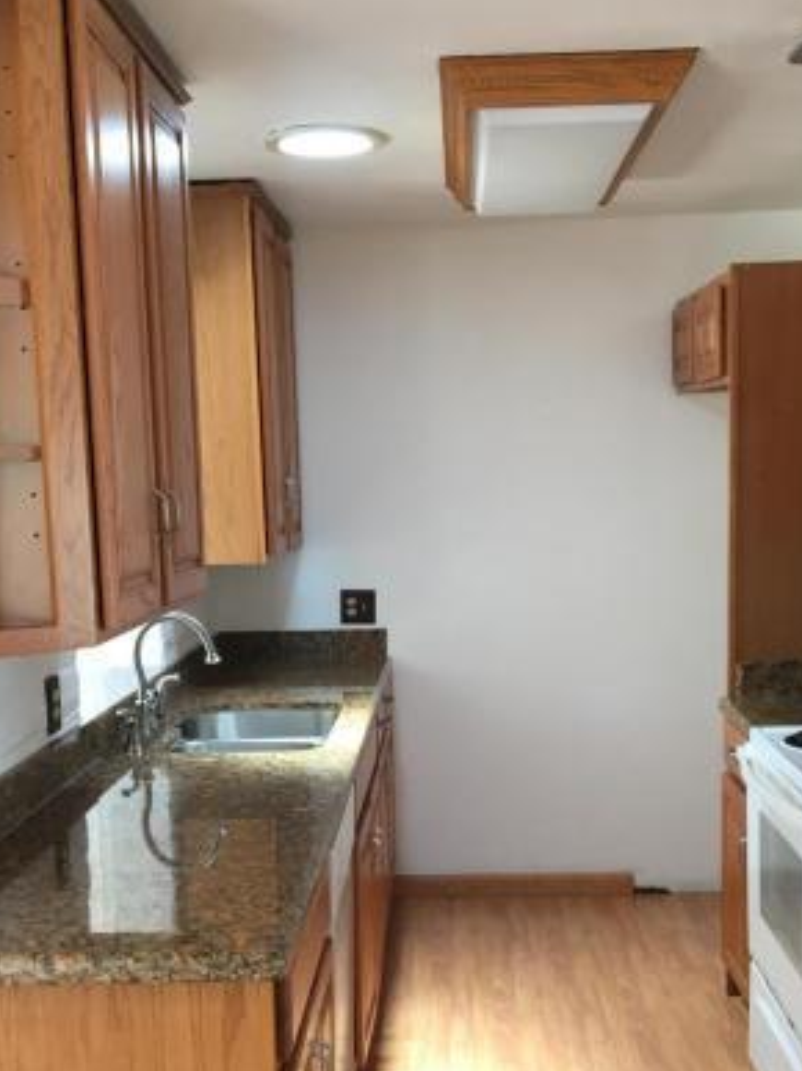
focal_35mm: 45
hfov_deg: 32.1
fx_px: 1391
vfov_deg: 41.8
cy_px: 675
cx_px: 442
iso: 50
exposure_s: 1/30
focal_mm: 4.15
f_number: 2.2
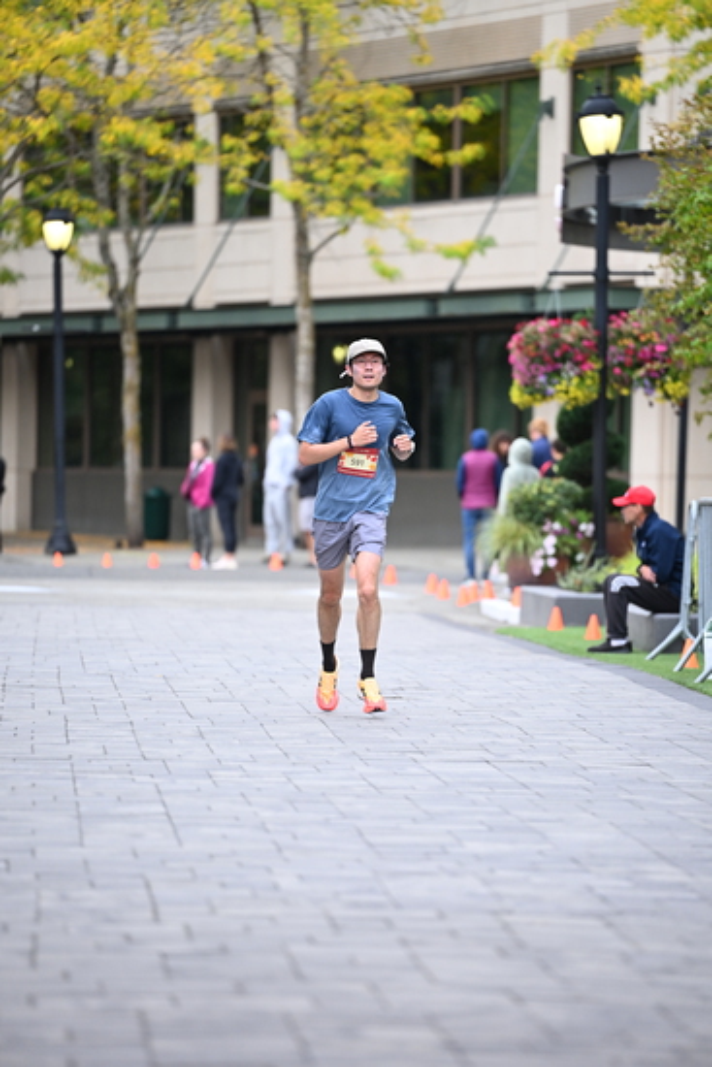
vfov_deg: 10.5
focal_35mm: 195
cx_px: 356
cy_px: 534
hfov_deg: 7.0
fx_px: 5781
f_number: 2.8
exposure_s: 1/1250
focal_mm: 195
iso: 1000
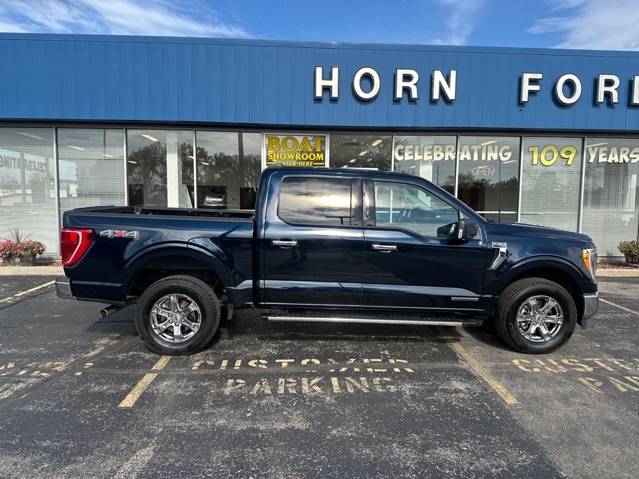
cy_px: 240
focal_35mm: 24
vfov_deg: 56.8
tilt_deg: -3.4
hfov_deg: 71.6
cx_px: 320
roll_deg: -0.9
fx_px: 443
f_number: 1.78
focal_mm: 6.86
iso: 80
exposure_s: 1/2525
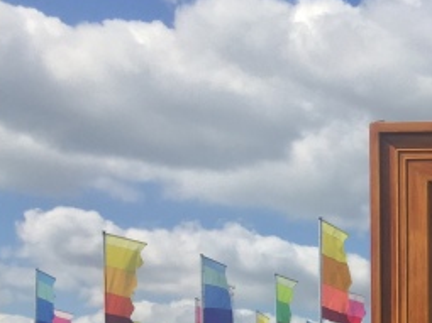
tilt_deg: +0.0
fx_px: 1135
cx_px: 652
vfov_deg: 15.1
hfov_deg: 18.9
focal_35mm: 91
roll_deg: -0.5
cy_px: 477
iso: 32
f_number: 2.2
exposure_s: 1/2639
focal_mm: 4.15
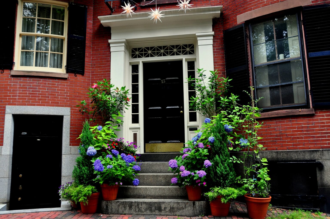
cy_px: 110
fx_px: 275
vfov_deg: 43.5
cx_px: 165
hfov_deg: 62.0
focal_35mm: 30
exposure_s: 1/125
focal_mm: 20
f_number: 5.6
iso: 200
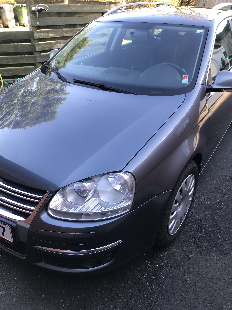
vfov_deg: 63.4
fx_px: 250
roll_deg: +0.2
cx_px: 116
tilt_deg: -31.5
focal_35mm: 28
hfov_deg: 49.7
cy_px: 155
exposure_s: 1/100
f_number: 1.8
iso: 25
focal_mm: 3.99
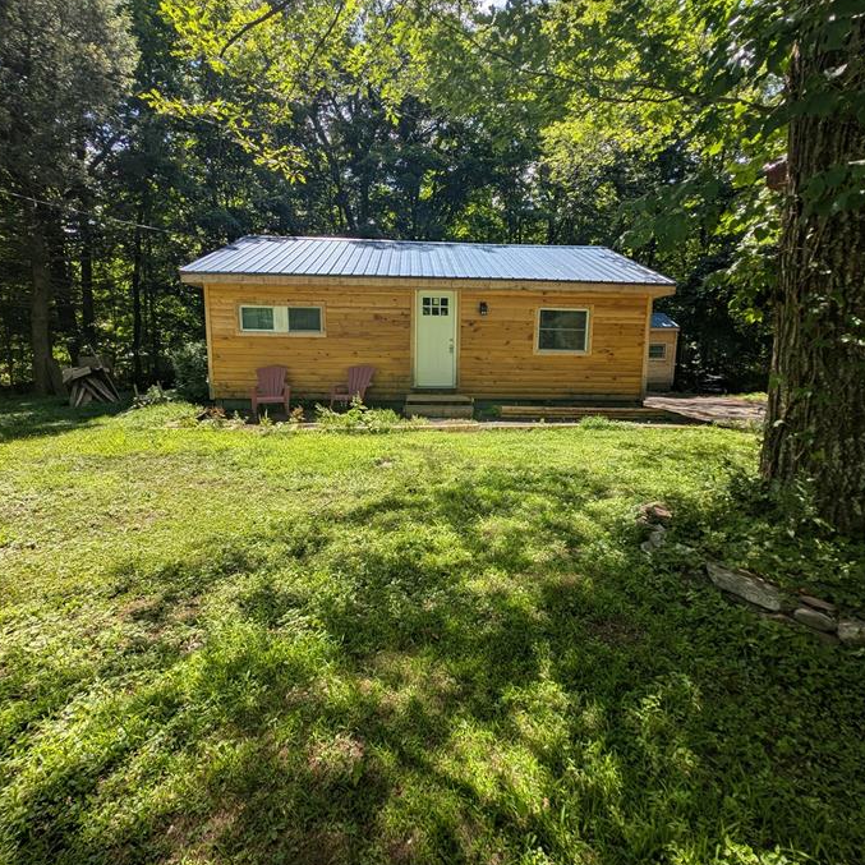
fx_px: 452
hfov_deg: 87.4
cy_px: 429
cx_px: 448
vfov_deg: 87.4
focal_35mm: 16
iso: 37
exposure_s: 1/941
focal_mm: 2.23
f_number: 1.95
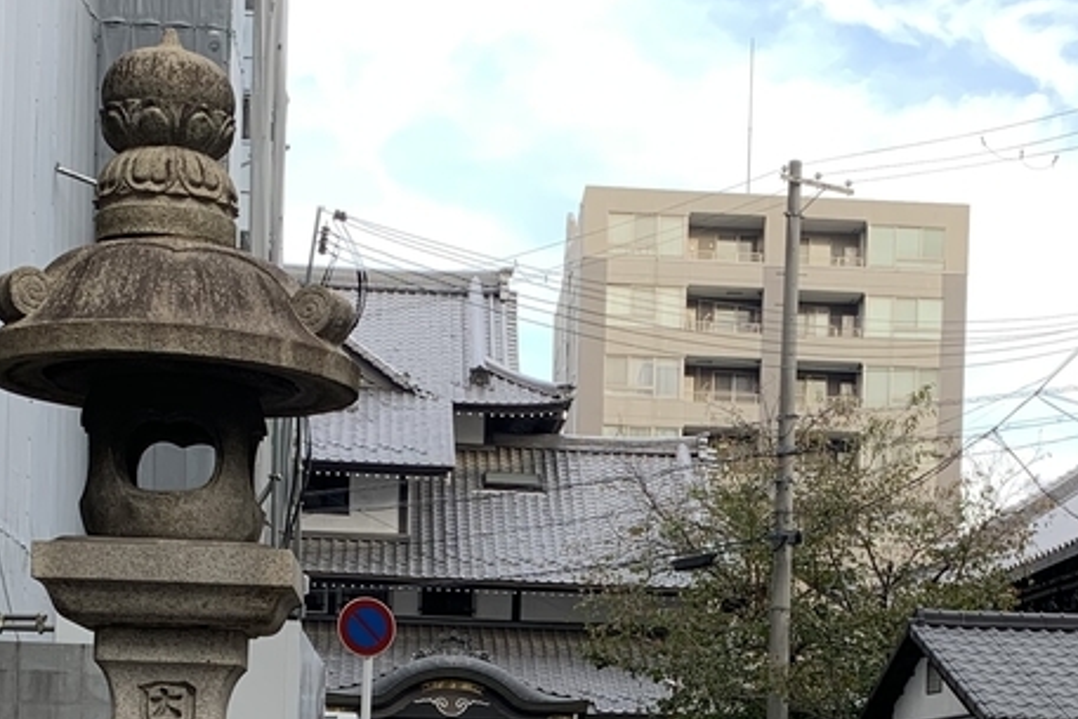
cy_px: 787
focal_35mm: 71
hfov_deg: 28.4
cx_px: 604
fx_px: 2127
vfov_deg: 18.5
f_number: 1.8
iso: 32
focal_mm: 4.25
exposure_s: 1/121
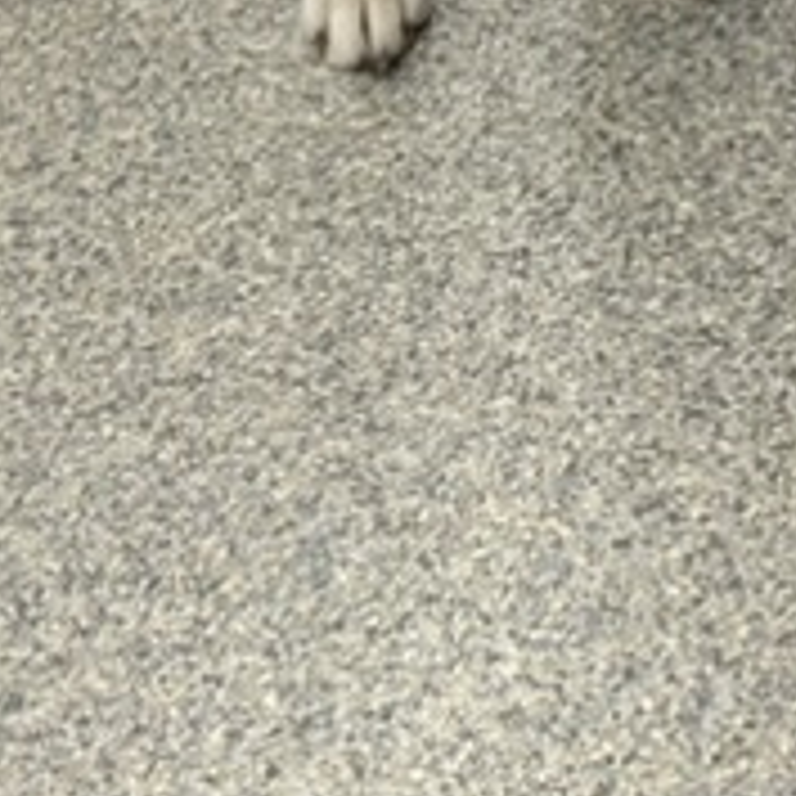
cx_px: 890
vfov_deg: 12.4
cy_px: -818
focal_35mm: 123
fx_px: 3200
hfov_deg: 13.9
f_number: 1.78
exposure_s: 1/120
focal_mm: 6.76
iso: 125
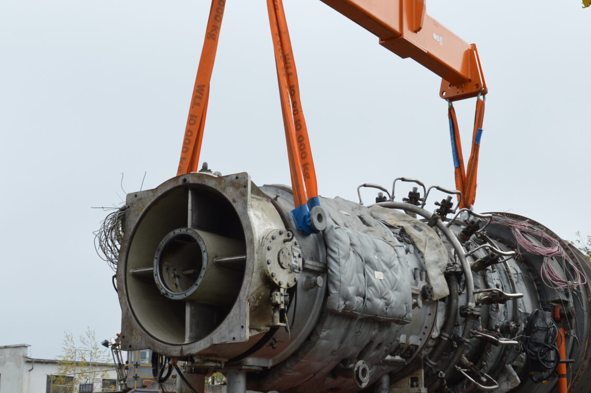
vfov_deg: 21.9
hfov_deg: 32.1
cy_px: 215
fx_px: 1017
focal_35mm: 62
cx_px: 398
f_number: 7.1
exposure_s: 1/200
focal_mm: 18
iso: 100
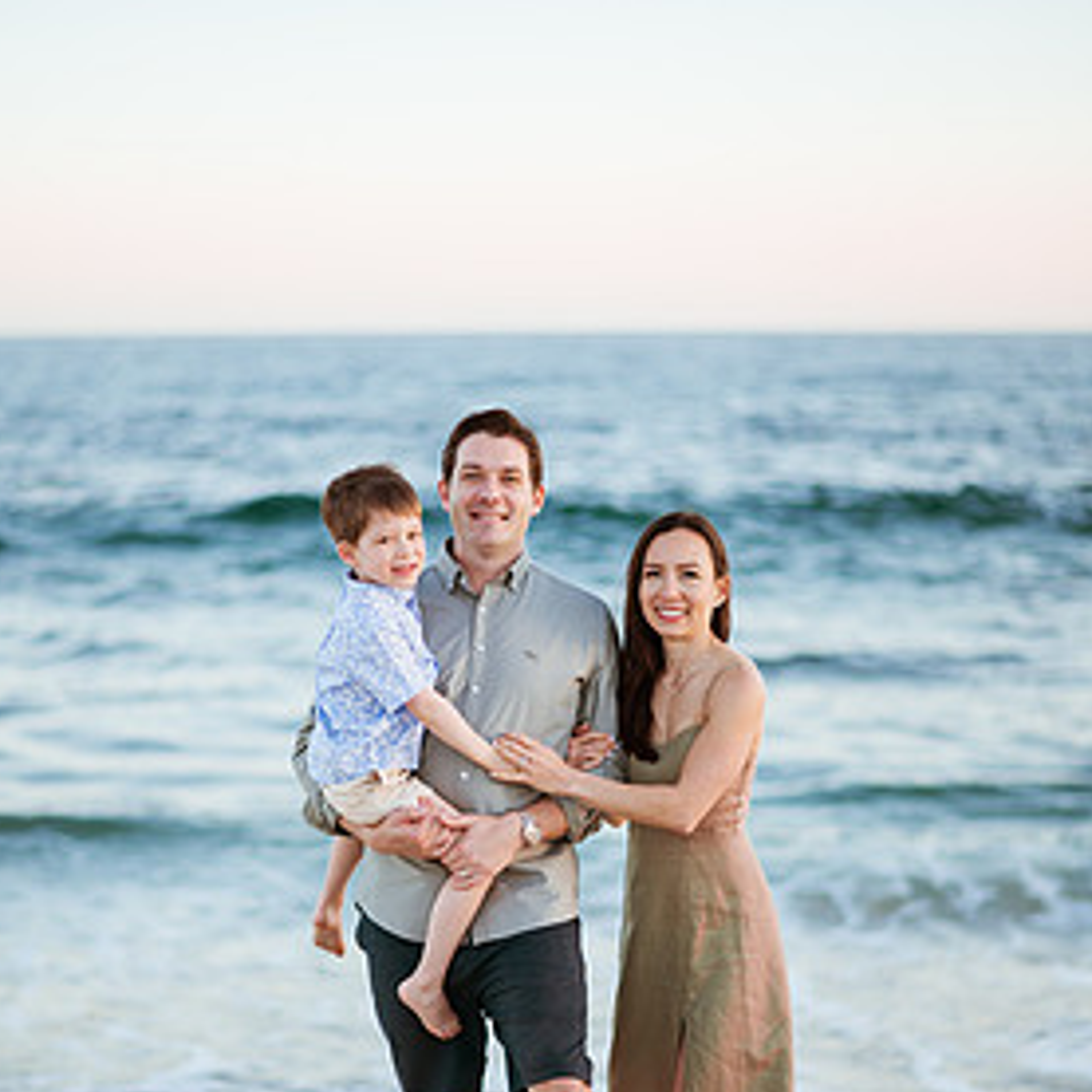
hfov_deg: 21.7
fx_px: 2855
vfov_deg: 21.6
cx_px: 528
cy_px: 737
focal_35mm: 80
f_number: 1.4
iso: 100
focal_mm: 58
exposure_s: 1/800
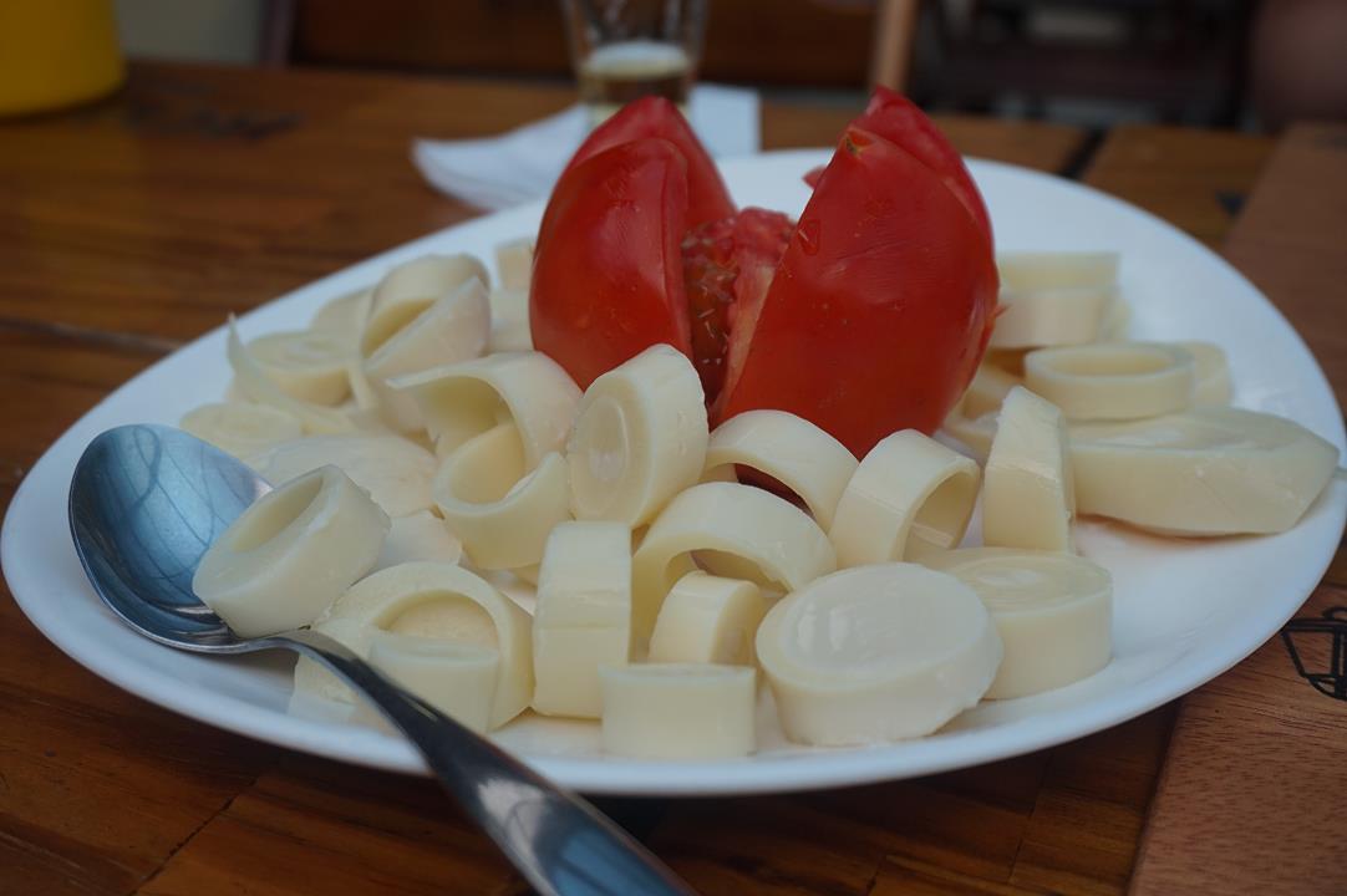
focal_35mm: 42
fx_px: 1570
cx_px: 674
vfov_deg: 31.9
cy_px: 448
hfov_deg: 46.4
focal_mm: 28
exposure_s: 1/60
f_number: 5
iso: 100
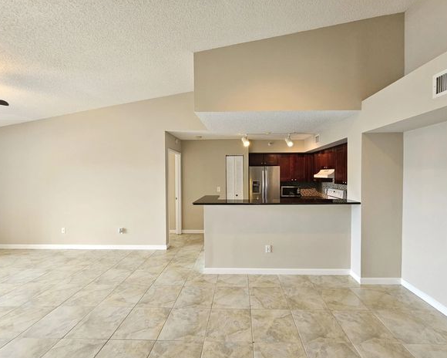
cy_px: 178
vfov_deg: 88.0
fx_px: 185
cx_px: 237
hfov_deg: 100.6
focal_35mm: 14
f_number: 2.2
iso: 320
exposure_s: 1/60
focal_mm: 2.2
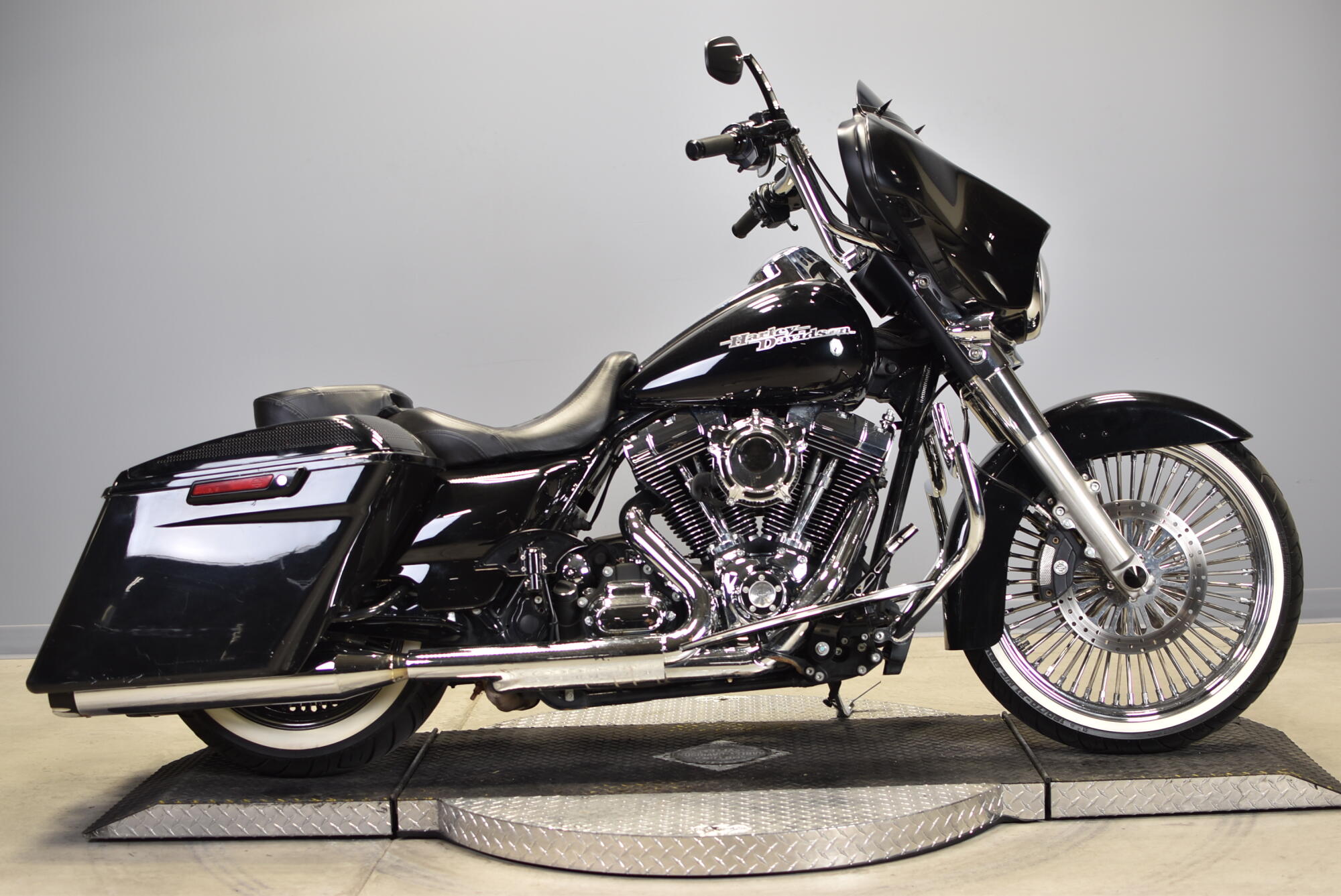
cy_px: 448
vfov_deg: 25.8
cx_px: 670
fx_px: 1957
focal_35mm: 52
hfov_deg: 37.8
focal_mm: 35
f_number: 2.8
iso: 100
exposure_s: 1/40
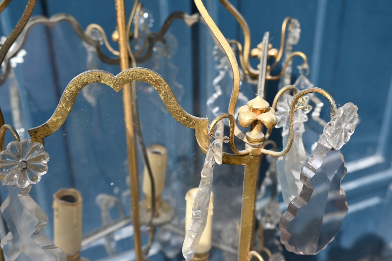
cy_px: 130
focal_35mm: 39
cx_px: 196
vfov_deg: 34.2
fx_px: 425
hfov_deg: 49.6
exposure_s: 1/250
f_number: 5.6
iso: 110
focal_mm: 26
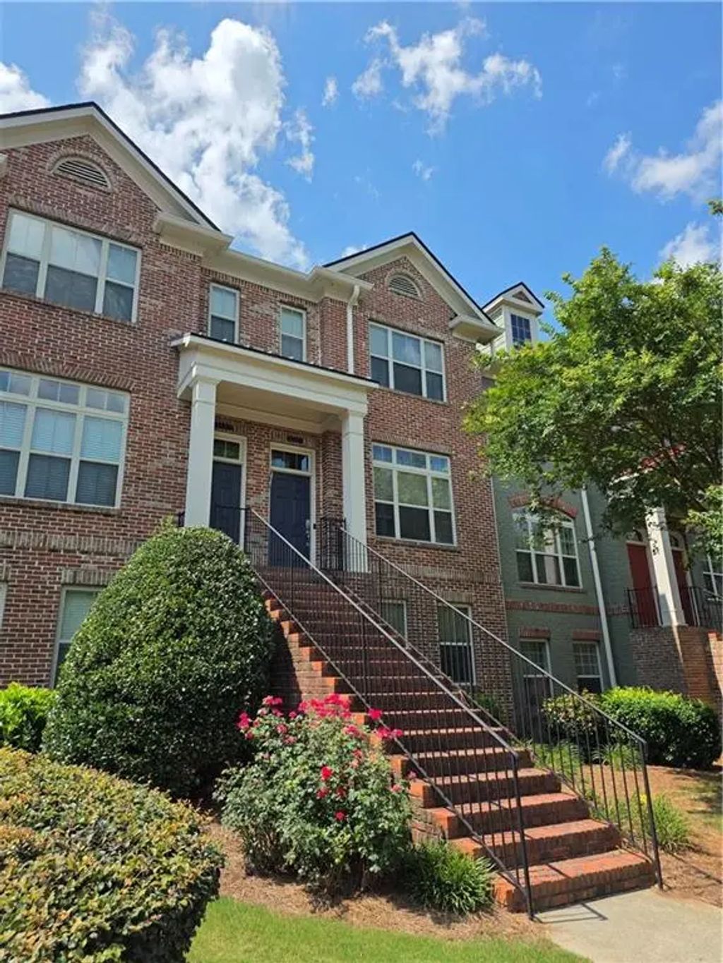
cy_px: 482
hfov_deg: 58.9
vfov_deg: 73.9
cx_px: 362
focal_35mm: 23
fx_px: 640
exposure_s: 1/5296
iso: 80
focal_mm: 6.25
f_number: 1.7
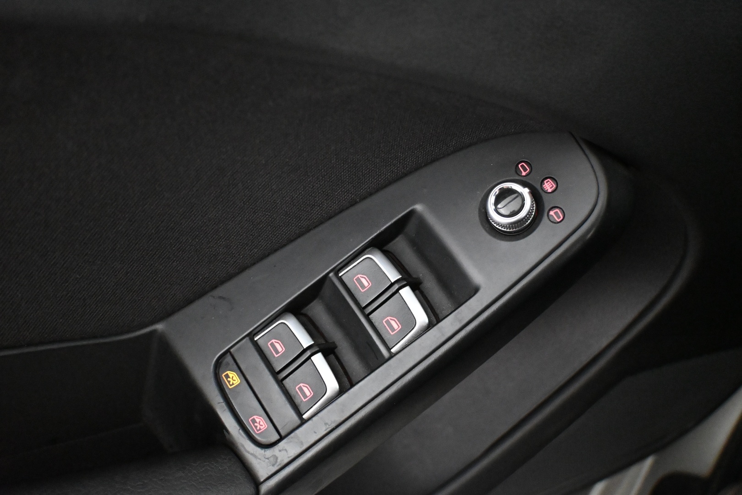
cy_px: 248
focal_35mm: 39
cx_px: 371
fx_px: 804
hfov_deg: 49.6
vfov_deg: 34.2
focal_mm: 26
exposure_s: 1/60
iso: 10000
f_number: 4.5
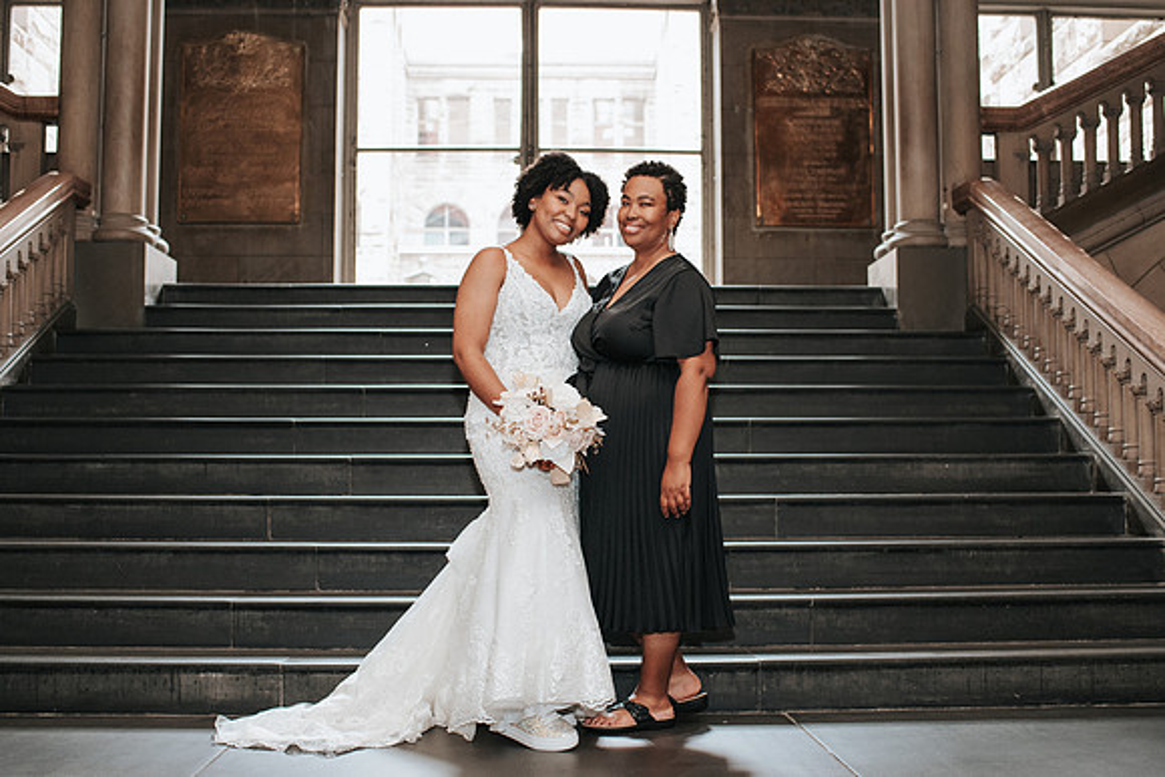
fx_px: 1348
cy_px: 392
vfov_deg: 32.2
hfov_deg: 46.8
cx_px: 579
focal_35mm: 42
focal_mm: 35
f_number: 3.2
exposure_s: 1/125
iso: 1000
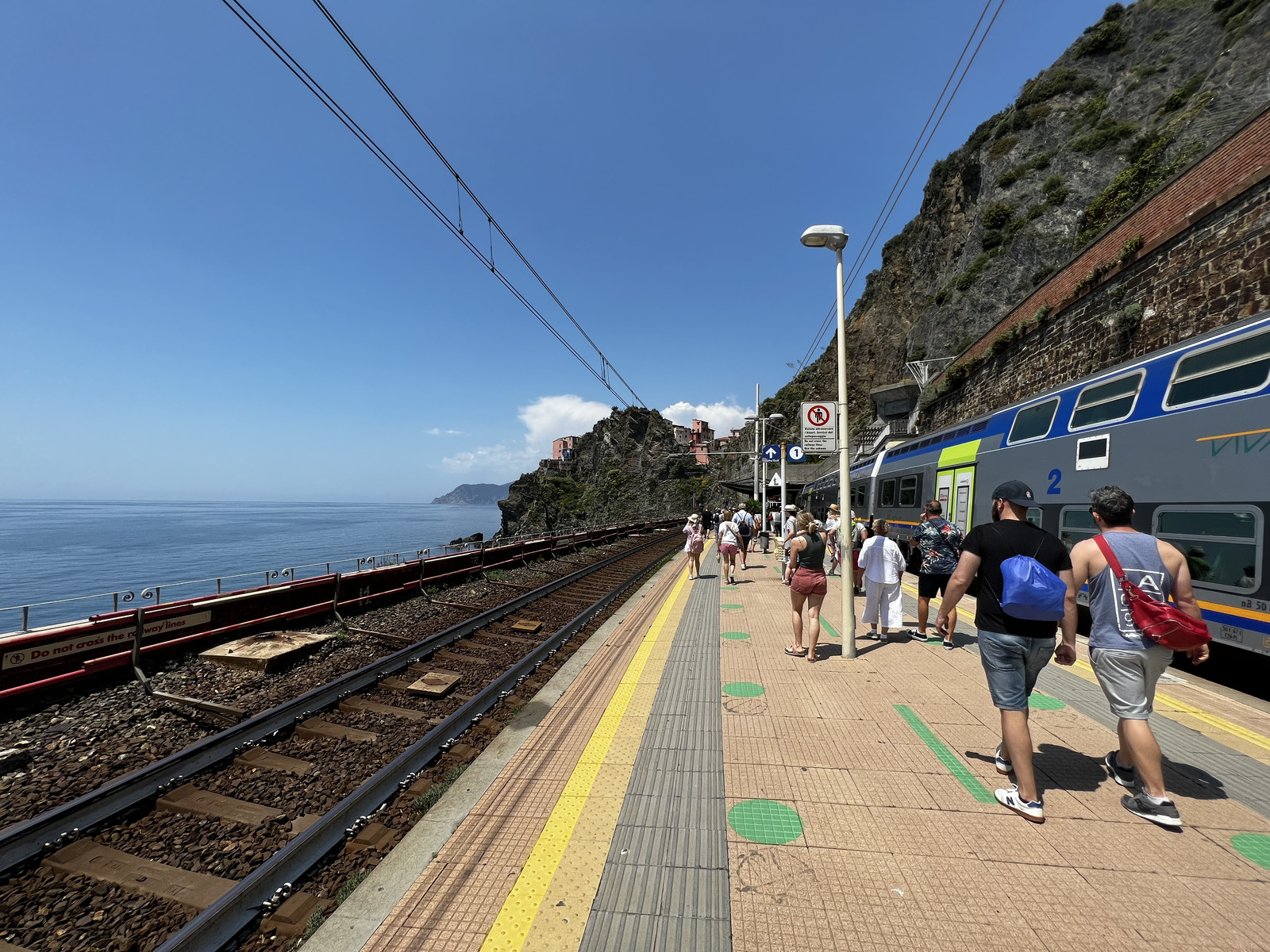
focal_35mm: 13
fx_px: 477
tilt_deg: +3.6
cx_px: 635
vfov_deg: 89.9
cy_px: 476
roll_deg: -0.5
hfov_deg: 106.2
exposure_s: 1/2222
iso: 32
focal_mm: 1.57
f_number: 1.8
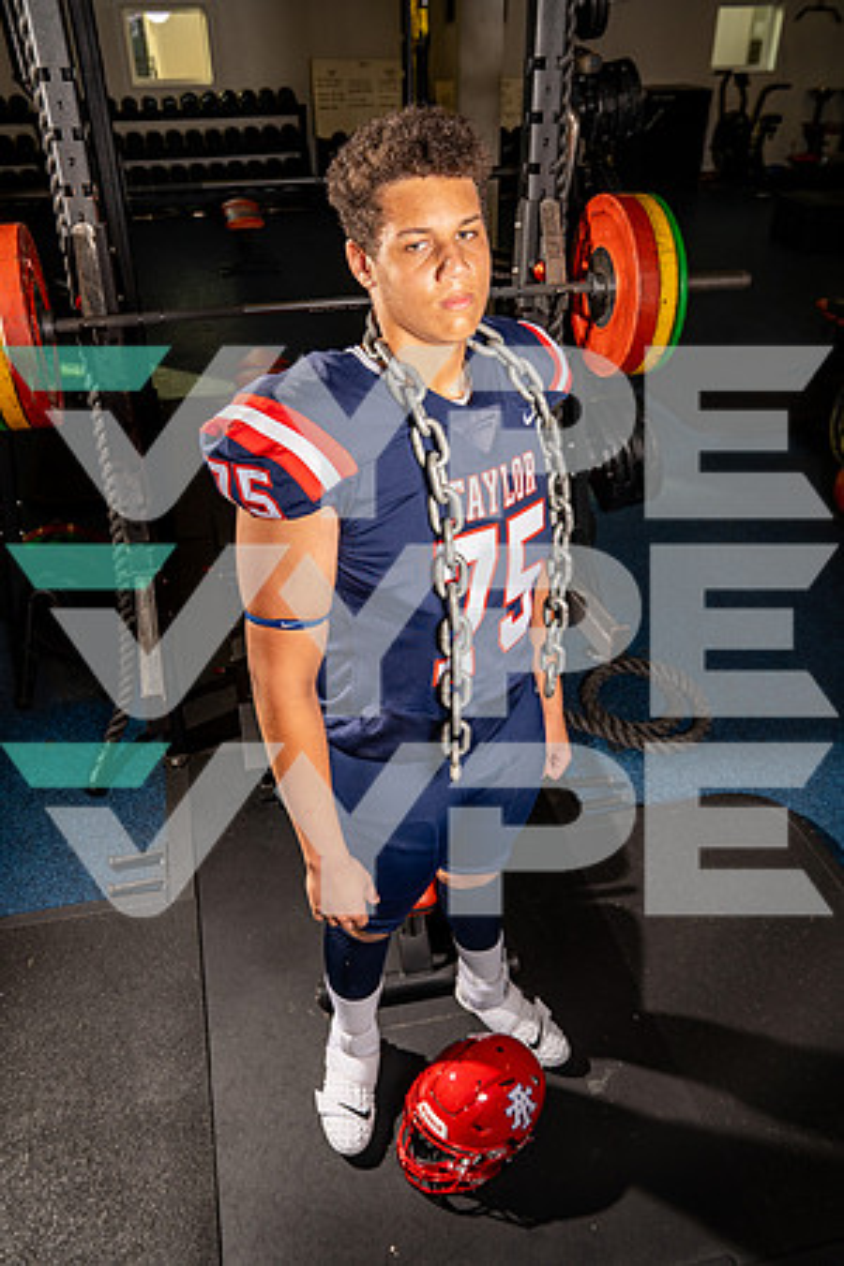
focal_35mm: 28
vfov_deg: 65.5
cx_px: 422
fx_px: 985
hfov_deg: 46.4
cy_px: 633
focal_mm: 28
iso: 320
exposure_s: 1/500
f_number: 5.6
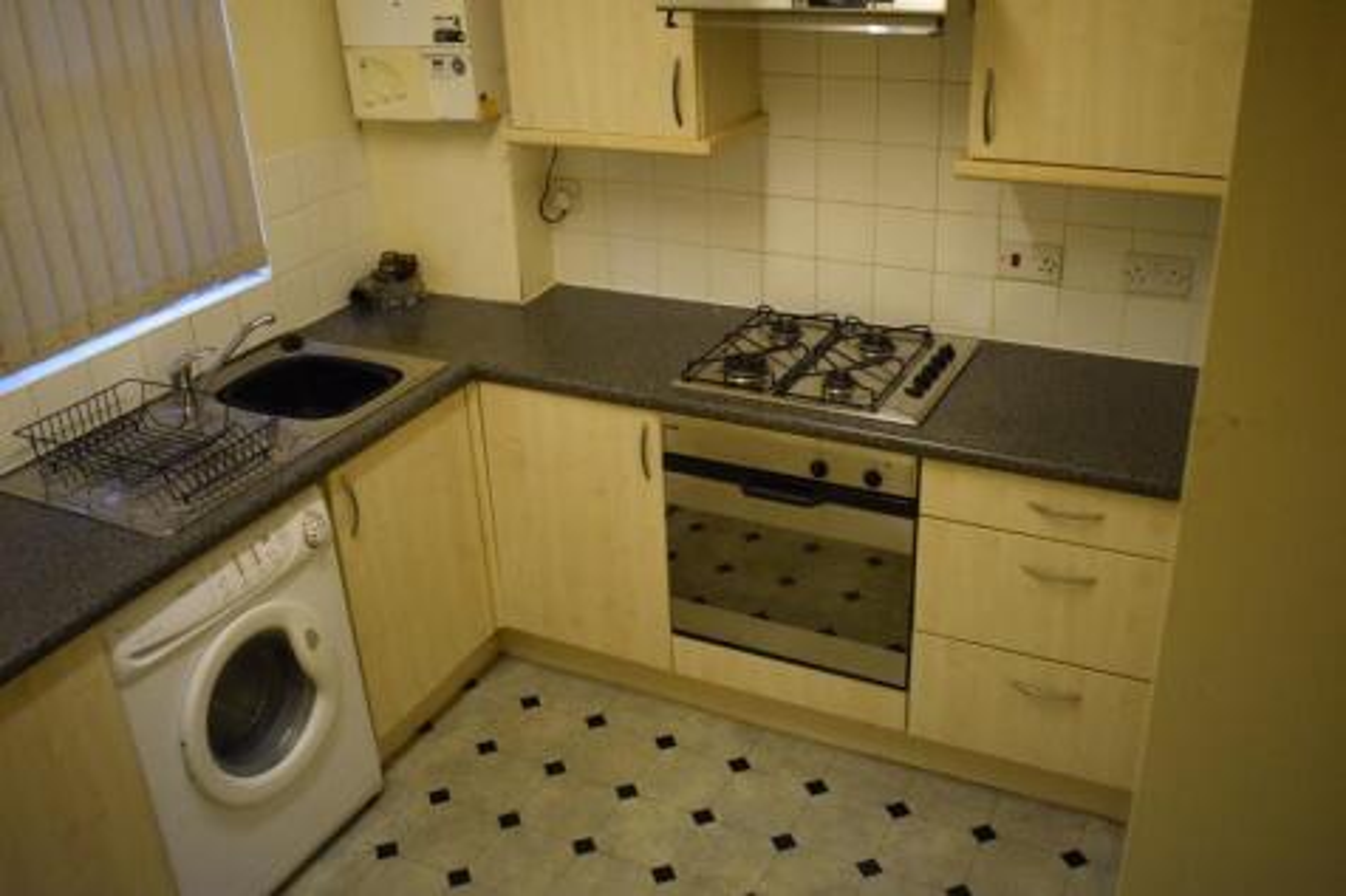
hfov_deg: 57.2
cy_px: 448
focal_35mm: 33
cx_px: 673
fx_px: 1233
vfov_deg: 39.9
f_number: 3.8
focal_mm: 22
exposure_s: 1/160
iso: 3200
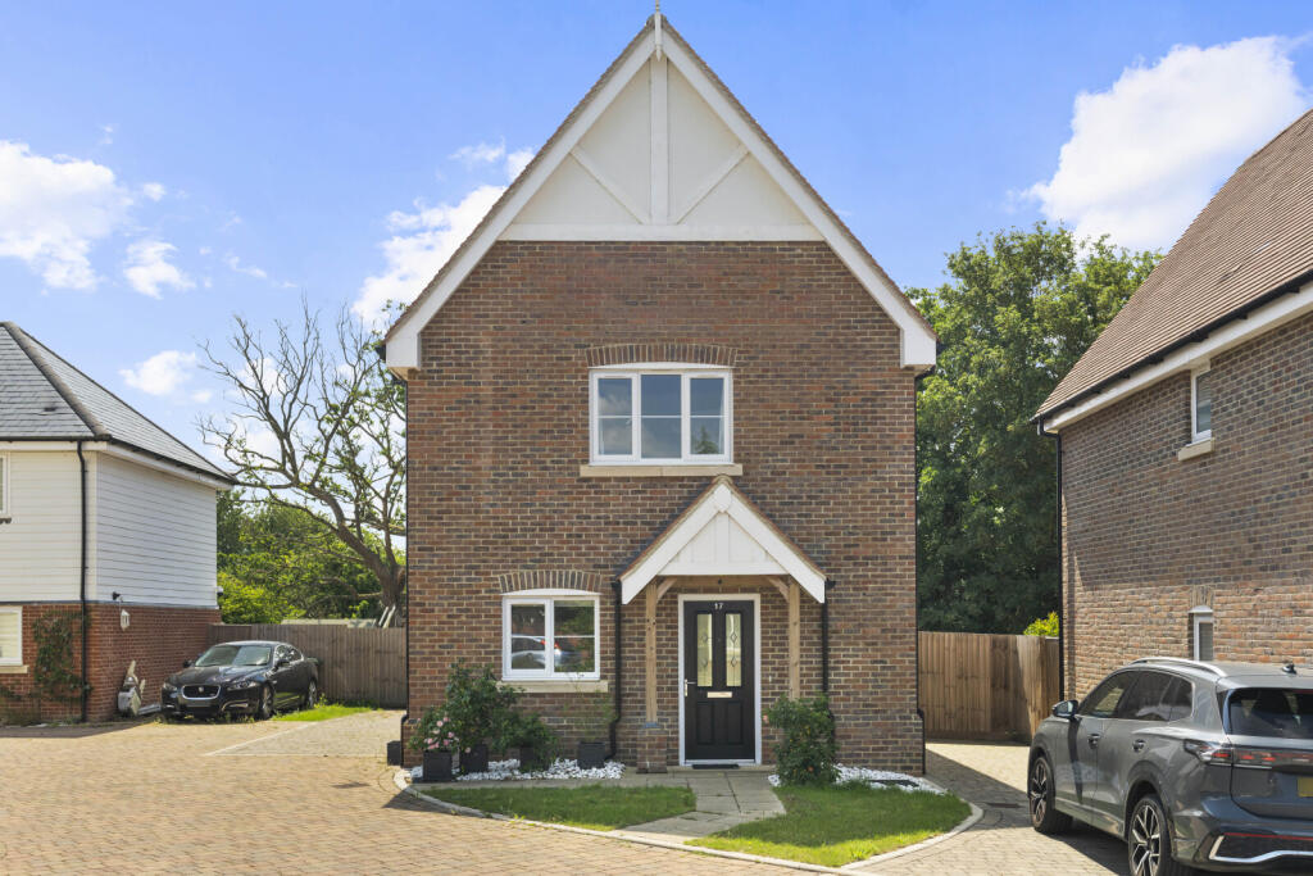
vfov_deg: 40.5
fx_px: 1185
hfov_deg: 58.0
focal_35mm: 32
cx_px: 656
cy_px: 438
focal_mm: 32.5
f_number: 8
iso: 320
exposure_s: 1/200
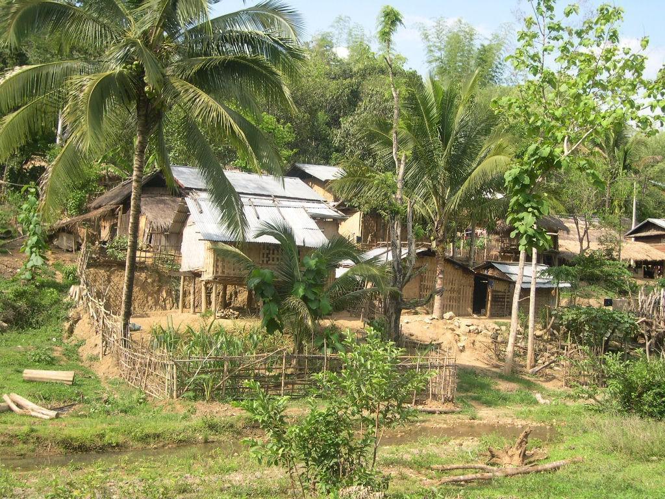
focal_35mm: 47
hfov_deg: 40.4
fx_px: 903
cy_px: 250
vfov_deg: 30.9
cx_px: 332
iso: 100
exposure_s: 1/577
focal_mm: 10.1
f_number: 3.1
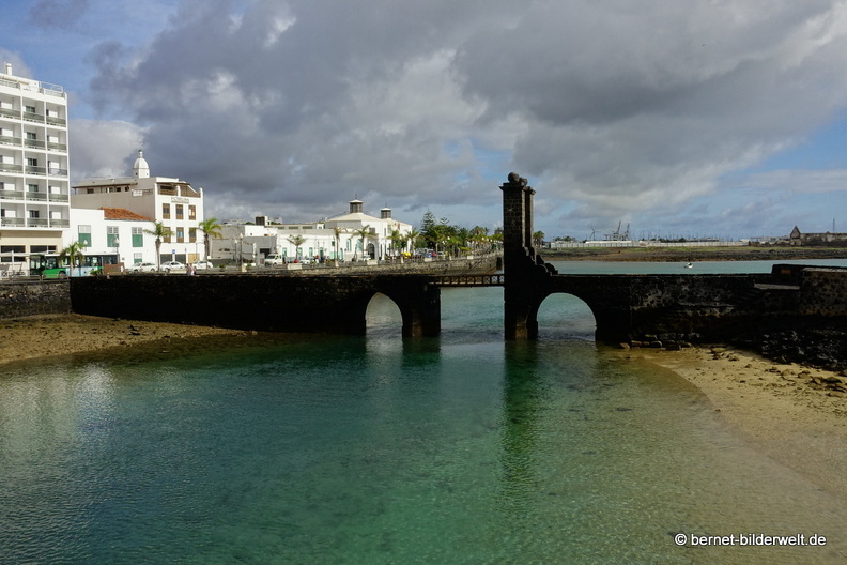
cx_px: 424
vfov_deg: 42.3
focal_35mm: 31
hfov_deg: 60.3
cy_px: 282
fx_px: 729
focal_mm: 11.22
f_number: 11
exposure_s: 1/400
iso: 200
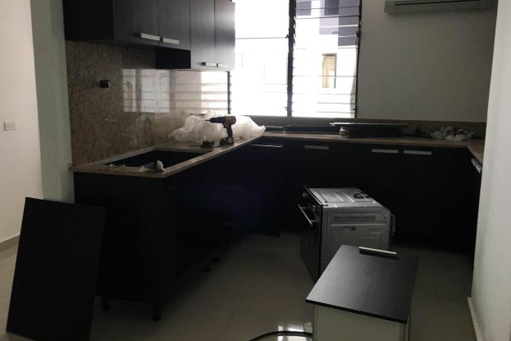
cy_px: 152
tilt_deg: -10.6
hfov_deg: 60.3
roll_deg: -0.4
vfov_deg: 42.2
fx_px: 440
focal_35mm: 31
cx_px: 253
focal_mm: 4.15
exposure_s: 1/30
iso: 40
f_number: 2.2
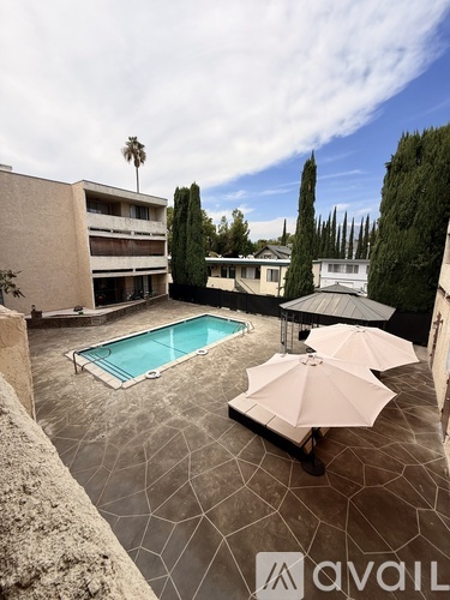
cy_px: 300
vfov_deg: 102.1
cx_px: 225
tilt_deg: -8.4
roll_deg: -1.5
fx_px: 243
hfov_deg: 85.7
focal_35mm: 14
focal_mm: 2.22
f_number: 2.2
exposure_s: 1/1497
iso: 50
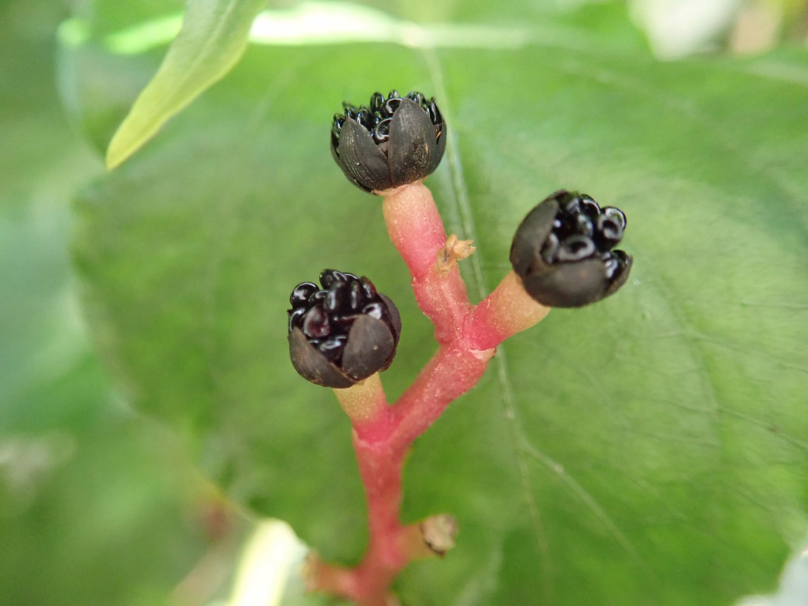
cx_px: 404
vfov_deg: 46.8
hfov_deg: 60.0
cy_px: 303
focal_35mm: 30
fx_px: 700
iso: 800
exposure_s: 1/80
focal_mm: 5.5
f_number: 2.3
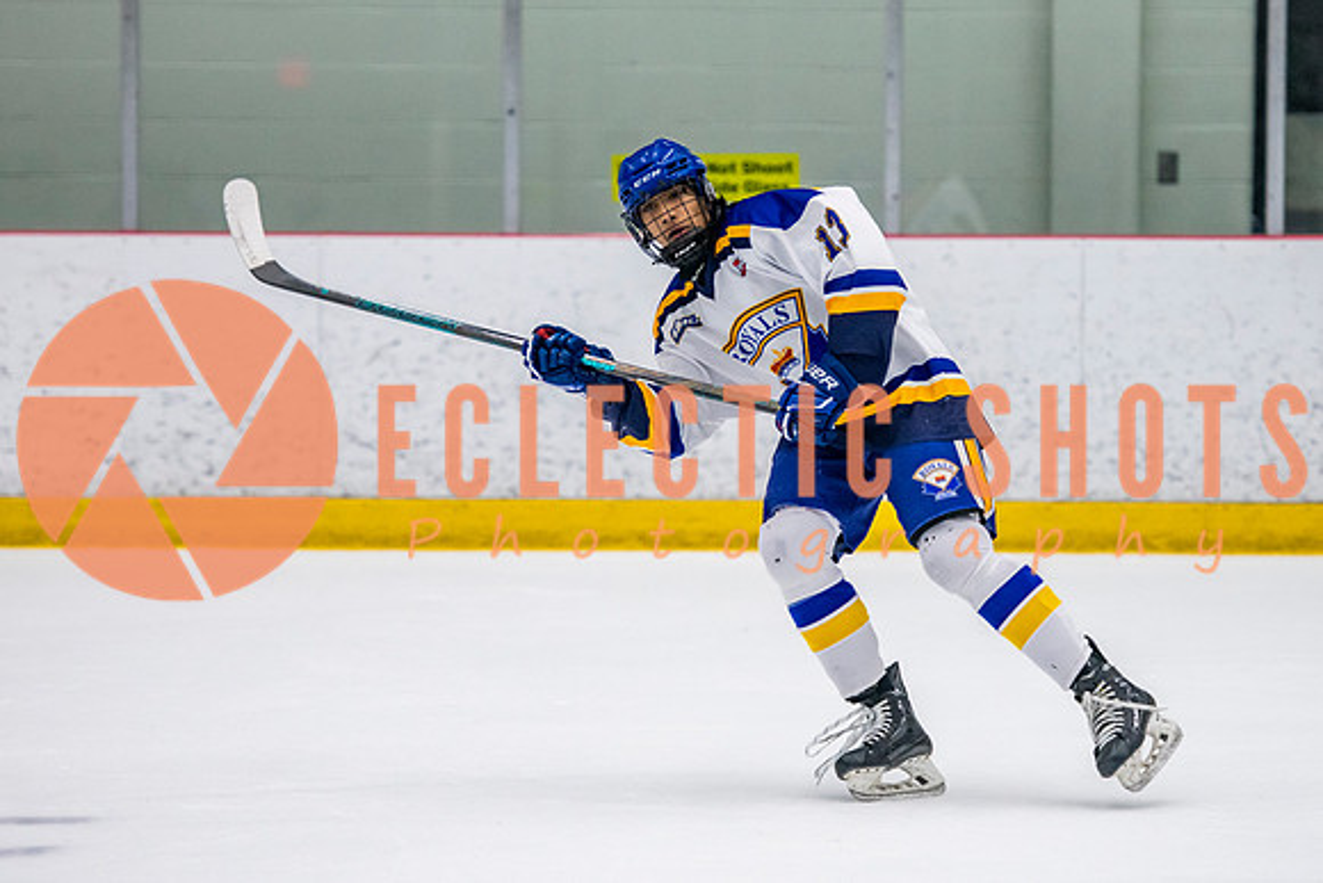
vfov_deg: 6.3
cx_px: 753
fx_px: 7997
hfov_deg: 9.5
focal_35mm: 218
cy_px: 401
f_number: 3.2
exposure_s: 1/640
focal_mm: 145
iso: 2000
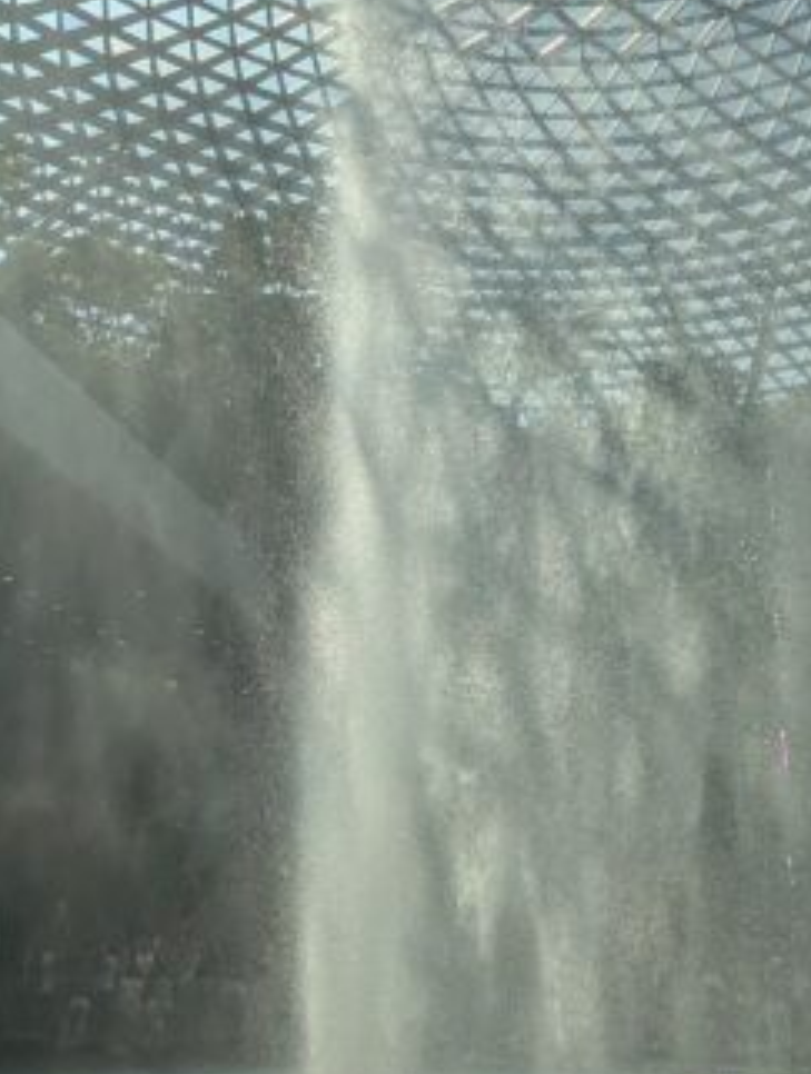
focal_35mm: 38
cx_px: 577
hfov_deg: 37.2
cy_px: 153
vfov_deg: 45.3
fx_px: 1182
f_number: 1.7
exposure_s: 1/4878
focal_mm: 2.02
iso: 48
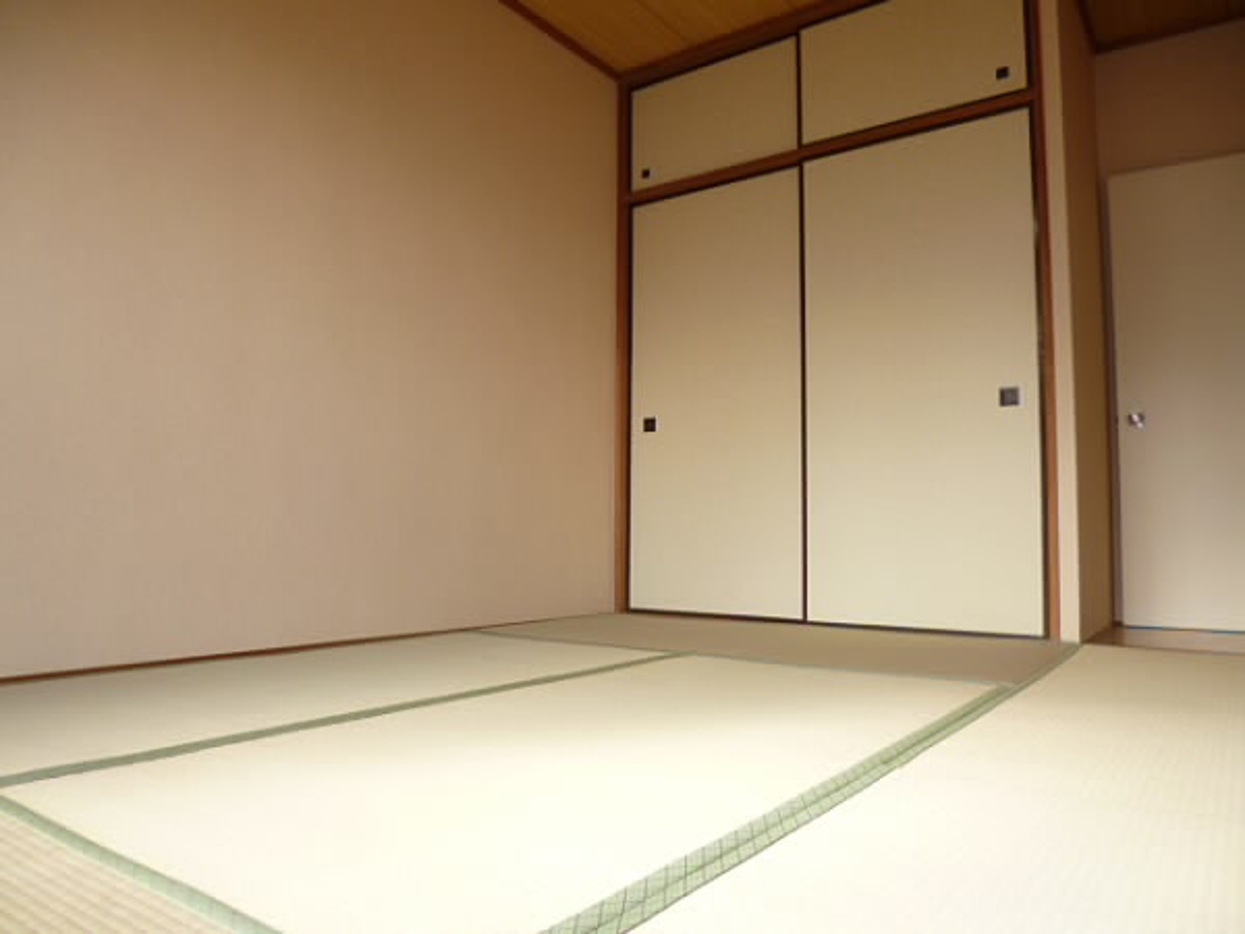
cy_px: 467
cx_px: 622
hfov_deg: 71.6
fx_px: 863
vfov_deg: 56.8
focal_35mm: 24
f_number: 2.5
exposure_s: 1/100
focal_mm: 4.3
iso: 100
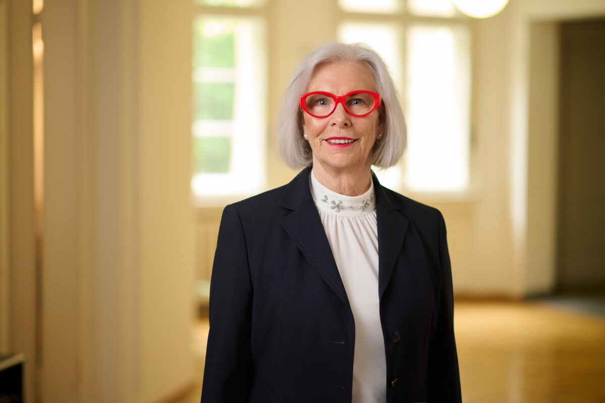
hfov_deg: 23.9
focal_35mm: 85
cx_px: 302
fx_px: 1428
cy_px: 202
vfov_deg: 16.1
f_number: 1.8
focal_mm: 85
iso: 400
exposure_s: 1/80
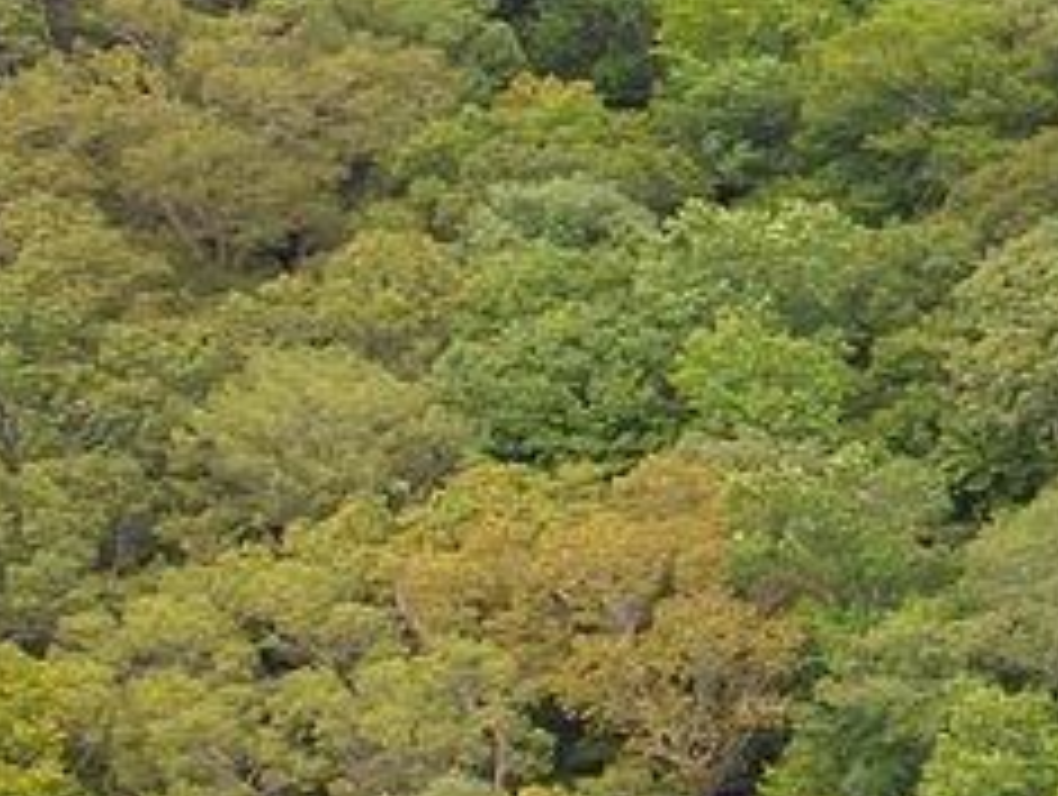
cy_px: 472
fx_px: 5632
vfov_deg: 8.1
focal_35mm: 184
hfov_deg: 7.5
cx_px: 4268
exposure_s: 1/15
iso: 100
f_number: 2.8
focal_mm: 8.38
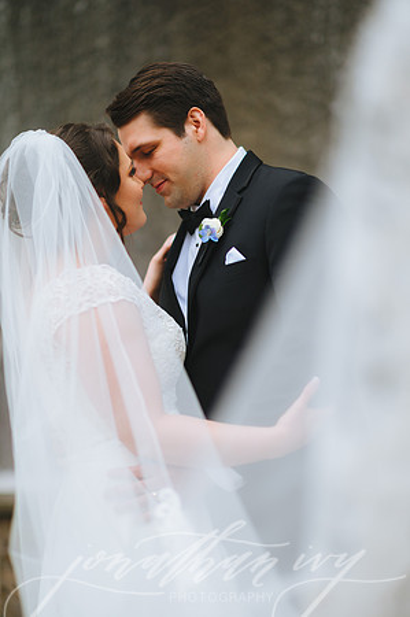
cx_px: 205
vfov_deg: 23.9
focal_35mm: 85
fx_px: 1455
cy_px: 308
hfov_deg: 16.0
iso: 250
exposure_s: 1/125
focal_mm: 85
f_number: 1.6
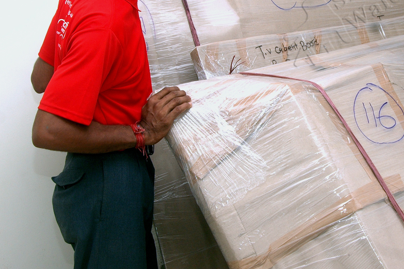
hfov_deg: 29.5
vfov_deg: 19.9
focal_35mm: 68
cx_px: 268
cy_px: 77
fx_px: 763
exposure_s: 1/500
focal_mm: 24
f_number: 6.3
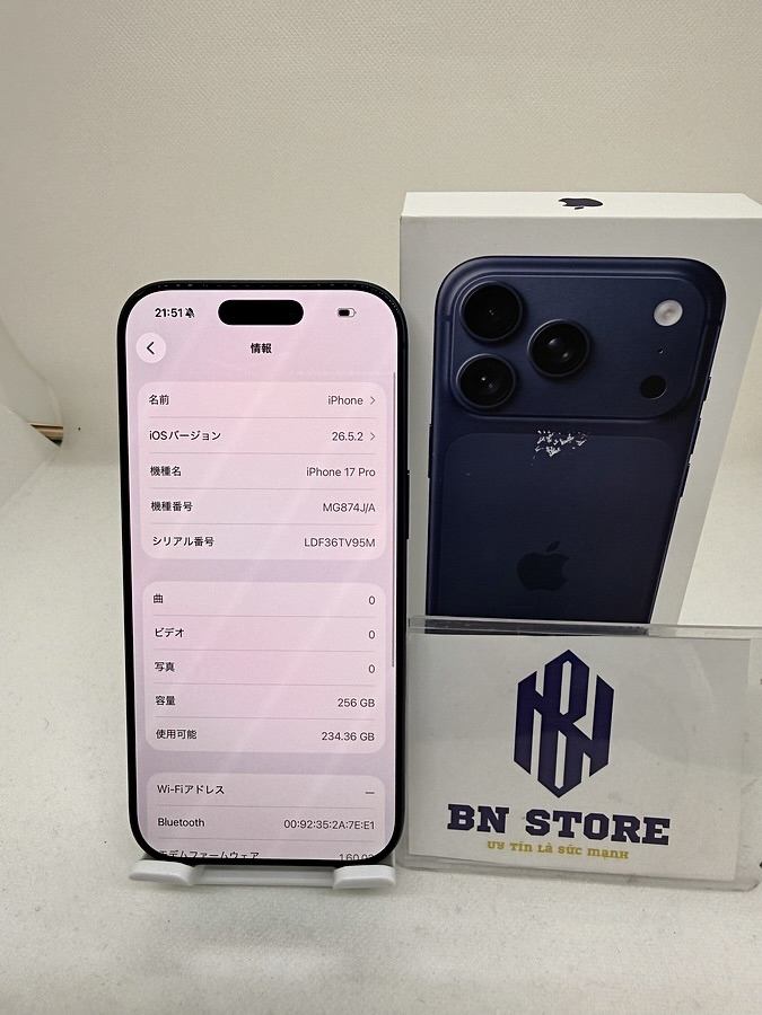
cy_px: 508
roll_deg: +0.4
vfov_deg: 71.6
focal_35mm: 24
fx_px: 704
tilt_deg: -28.3
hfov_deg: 56.8
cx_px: 381
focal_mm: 2.22
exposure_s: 1/165
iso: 40
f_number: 2.2
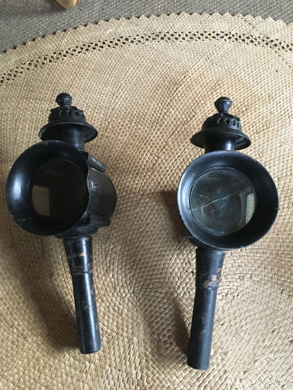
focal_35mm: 29
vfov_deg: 61.7
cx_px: 146
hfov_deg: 48.2
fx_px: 327
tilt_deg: -65.8
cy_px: 195
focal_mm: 4.15
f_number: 2.2
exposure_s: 1/17
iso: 250
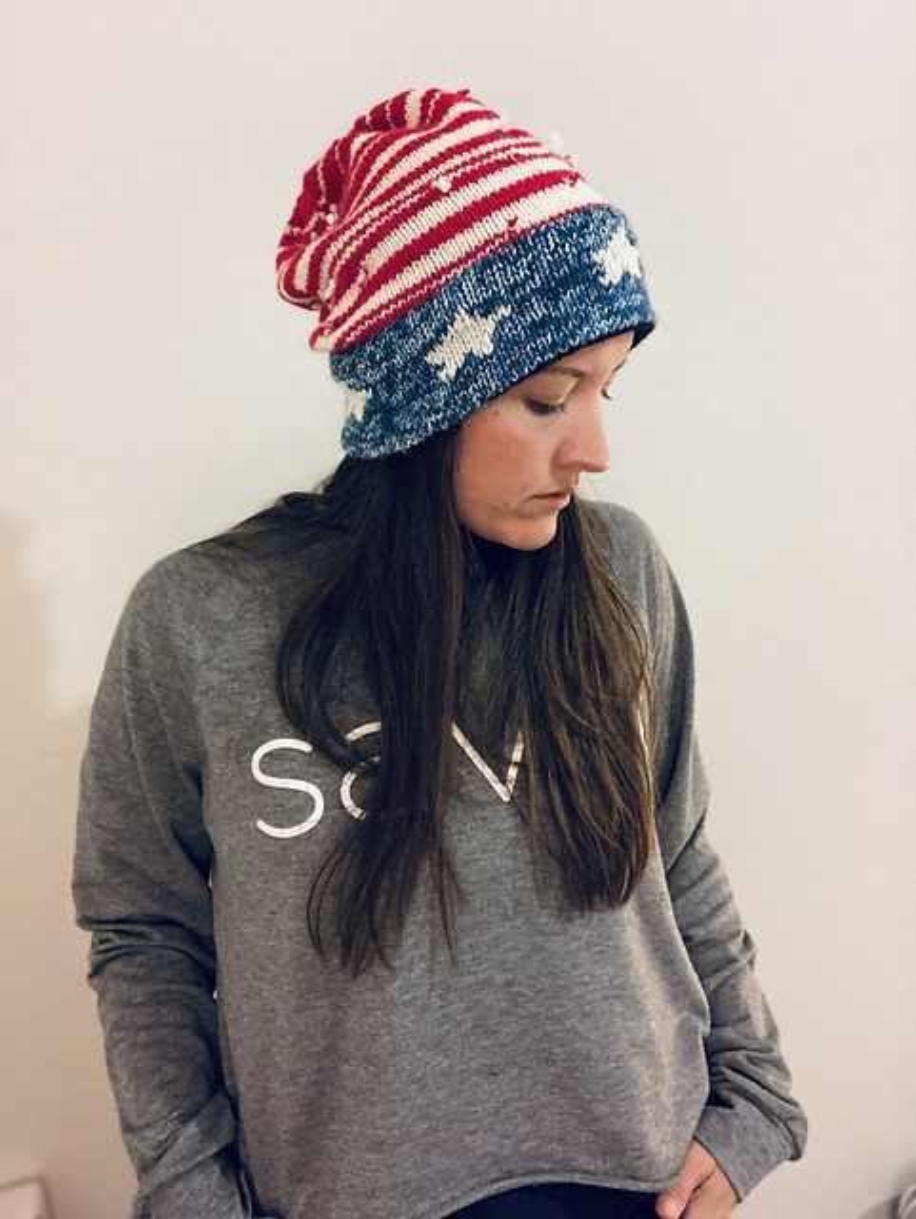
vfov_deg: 56.8
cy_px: 610
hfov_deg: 44.2
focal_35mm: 32
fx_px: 1128
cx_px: 458
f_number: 2.2
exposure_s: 1/15
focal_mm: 2.87
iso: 500
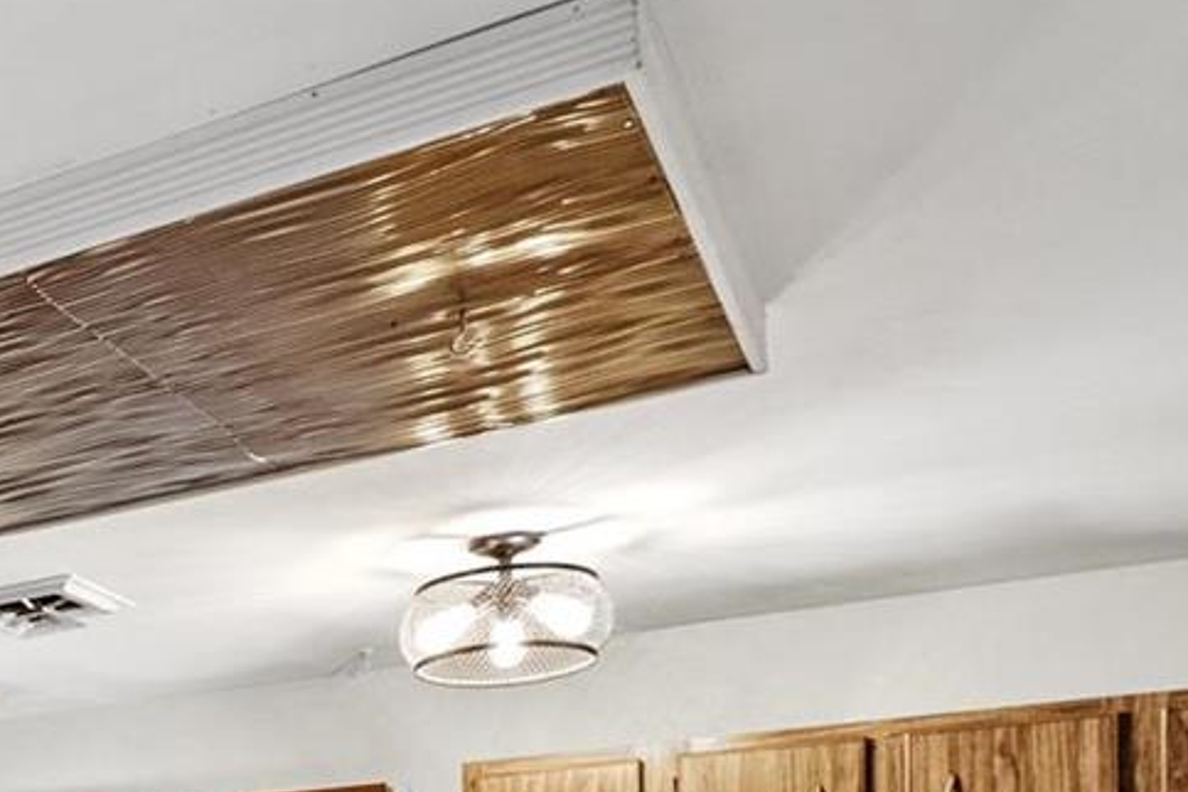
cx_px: -416
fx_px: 1749
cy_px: 1077
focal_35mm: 53
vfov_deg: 22.4
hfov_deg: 29.2
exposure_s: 1/2
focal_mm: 8
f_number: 8
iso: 400
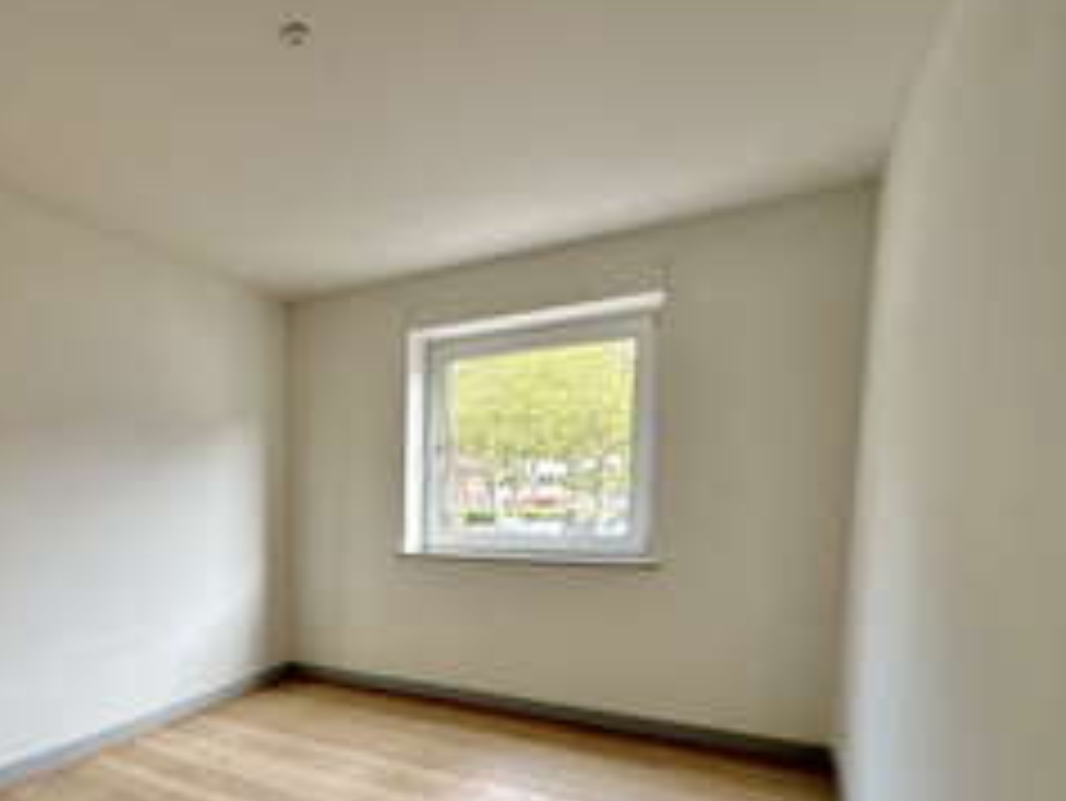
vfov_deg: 58.8
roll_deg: +0.4
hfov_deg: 72.0
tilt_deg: -6.2
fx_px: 678
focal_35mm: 22
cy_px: 572
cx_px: 290
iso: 100
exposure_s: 1/100
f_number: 2.2
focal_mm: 2.22
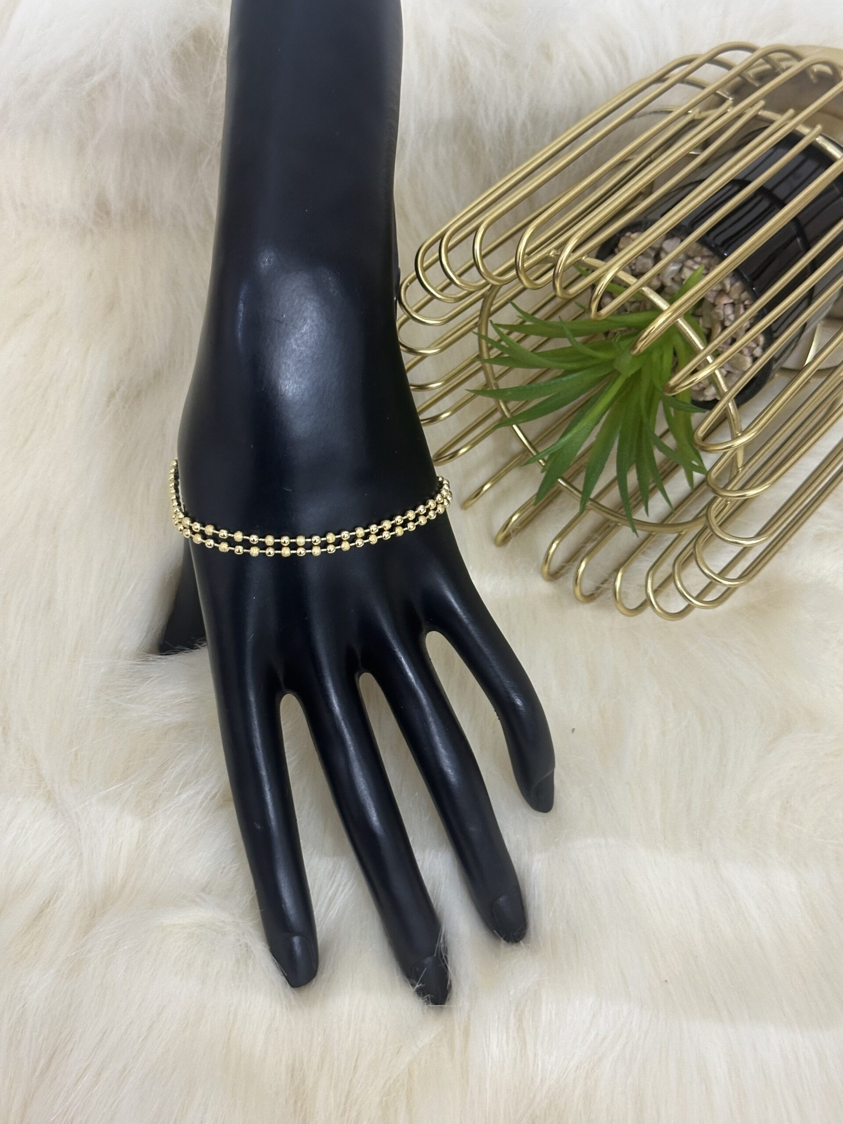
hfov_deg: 30.3
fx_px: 1559
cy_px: 562
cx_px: 422
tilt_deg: -58.2
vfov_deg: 39.7
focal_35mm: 48
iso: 200
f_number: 1.78
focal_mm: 6.86
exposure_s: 1/60
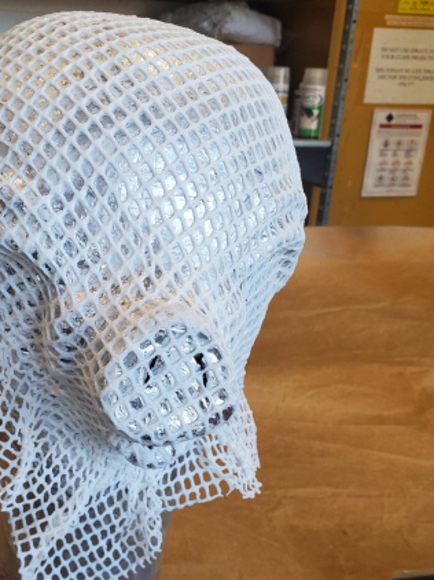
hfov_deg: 38.1
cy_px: 330
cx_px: 135
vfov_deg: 50.0
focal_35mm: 37
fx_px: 619
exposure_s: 1/120
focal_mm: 4.3
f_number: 2.4
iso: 125
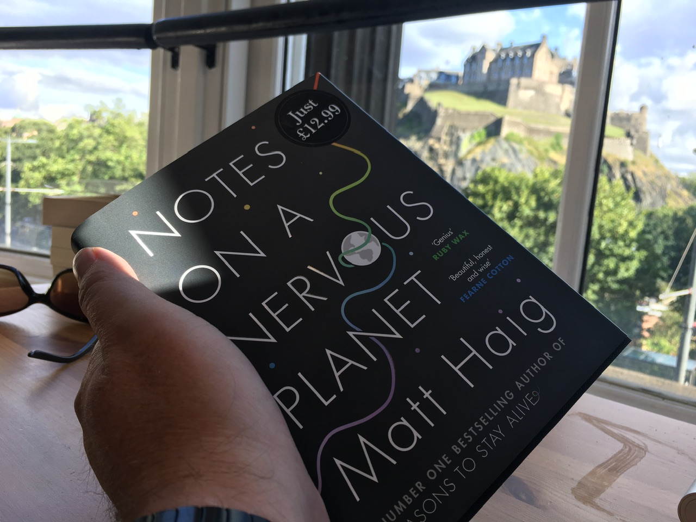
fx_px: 583
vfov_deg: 48.2
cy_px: 261
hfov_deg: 61.7
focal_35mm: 29
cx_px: 348
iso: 25
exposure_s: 1/209
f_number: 2.2
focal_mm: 4.15
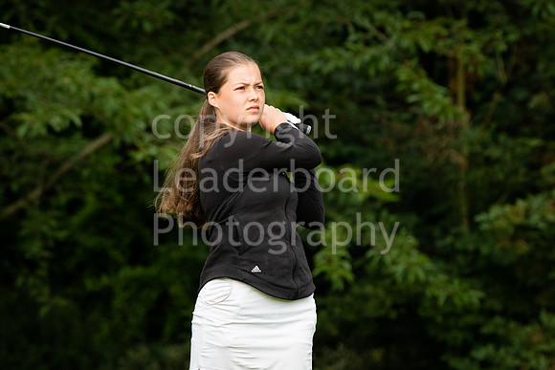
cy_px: 185
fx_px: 7401
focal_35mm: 480
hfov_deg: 4.3
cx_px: 278
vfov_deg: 2.9
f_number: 6.3
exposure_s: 1/1250
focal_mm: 320
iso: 1250
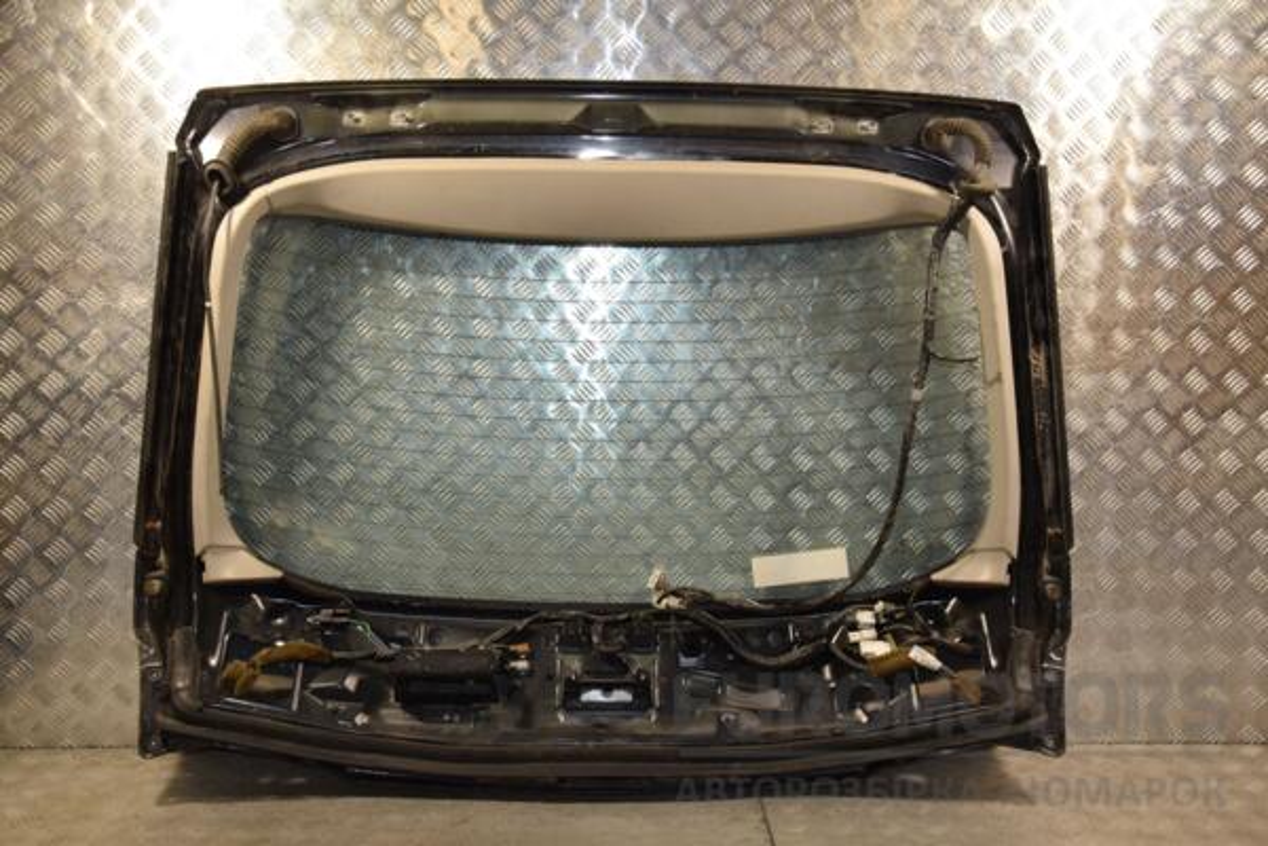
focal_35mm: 36
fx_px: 1268
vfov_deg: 36.9
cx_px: 634
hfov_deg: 53.1
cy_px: 423
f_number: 8
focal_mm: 24
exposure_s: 1/200
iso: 800
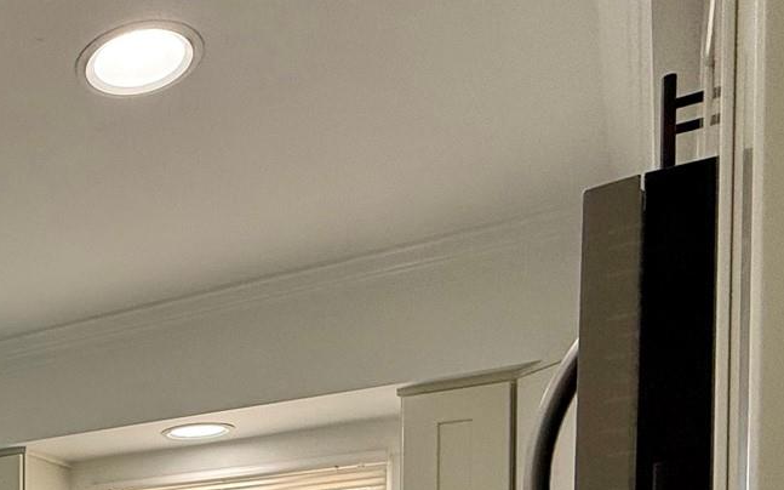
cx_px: -148
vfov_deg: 23.2
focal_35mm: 47
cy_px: 689
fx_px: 1004
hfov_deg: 34.5
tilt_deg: -0.8
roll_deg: -0.5
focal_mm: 2.22
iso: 64
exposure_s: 1/99
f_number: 2.2
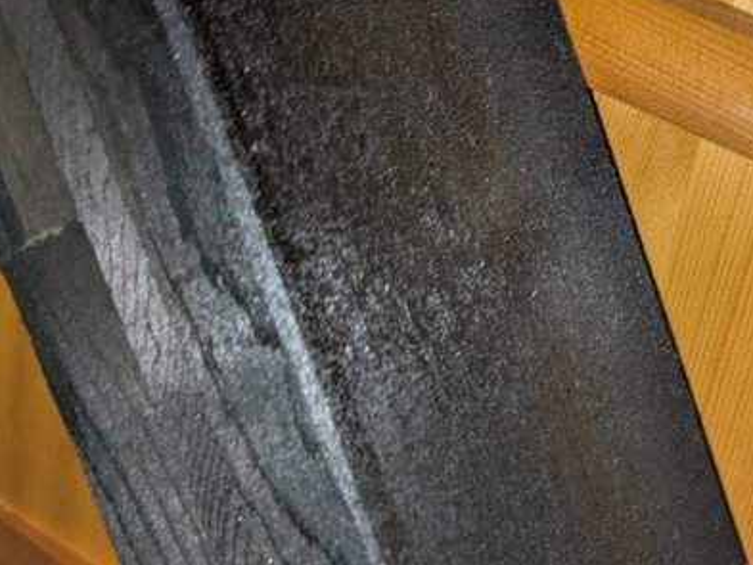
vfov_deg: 24.0
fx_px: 1327
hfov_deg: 29.1
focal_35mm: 61
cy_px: 306
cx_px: 794
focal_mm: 5.43
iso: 188
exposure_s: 1/50
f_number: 1.89
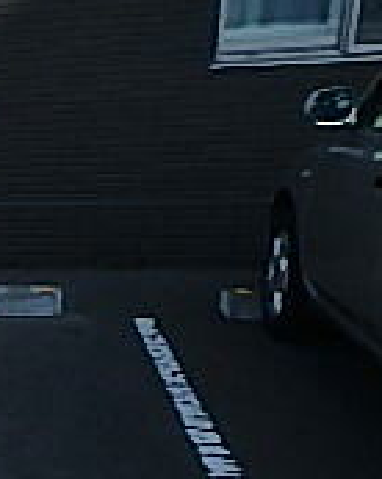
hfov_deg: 14.7
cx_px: -479
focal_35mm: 76
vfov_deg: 24.0
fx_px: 1076
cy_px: 479
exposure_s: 1/640
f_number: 3.5
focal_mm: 3.7
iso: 125
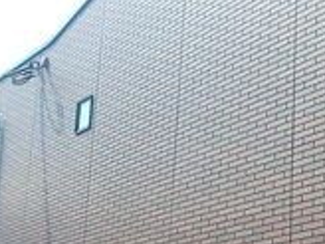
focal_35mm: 82
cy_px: 188
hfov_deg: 20.8
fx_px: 770
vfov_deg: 17.9
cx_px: 468
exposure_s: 1/800
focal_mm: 3.7
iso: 125
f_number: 3.5
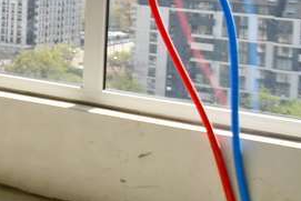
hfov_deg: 13.6
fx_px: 694
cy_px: -41
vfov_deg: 15.8
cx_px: -486
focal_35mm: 83
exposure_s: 1/160
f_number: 6.3
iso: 100
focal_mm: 10
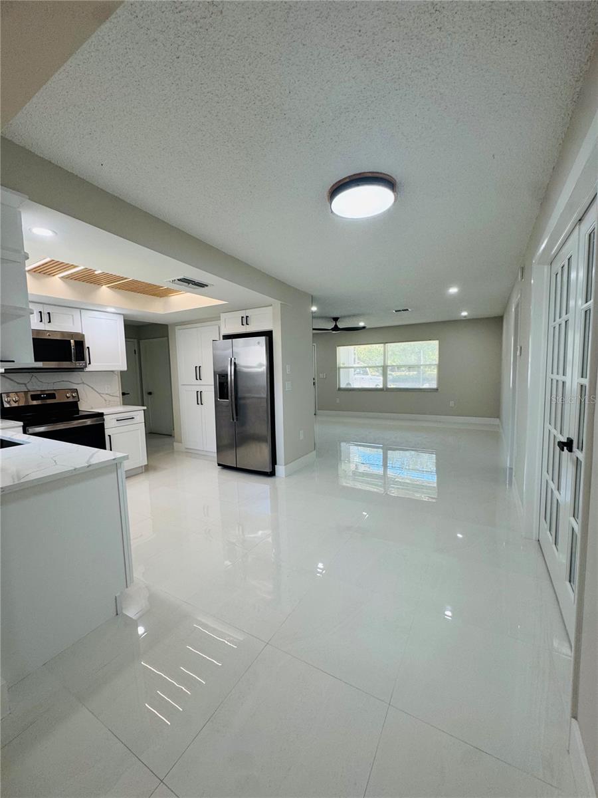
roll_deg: +1.1
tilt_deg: -4.9
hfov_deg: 85.7
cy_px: 399
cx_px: 299
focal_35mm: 14
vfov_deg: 102.1
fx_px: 322
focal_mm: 2.22
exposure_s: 1/120
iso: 100
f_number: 2.2
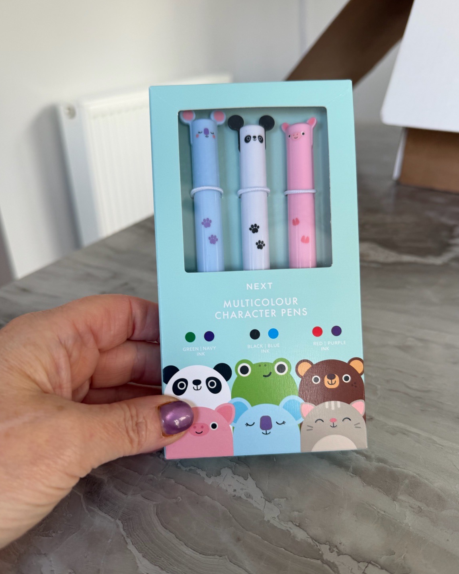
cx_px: 234
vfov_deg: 66.0
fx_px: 442
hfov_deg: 54.9
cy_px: 297
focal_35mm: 26
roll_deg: +0.0
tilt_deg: -30.4
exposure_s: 1/121
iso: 64
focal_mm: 6.76
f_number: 1.78
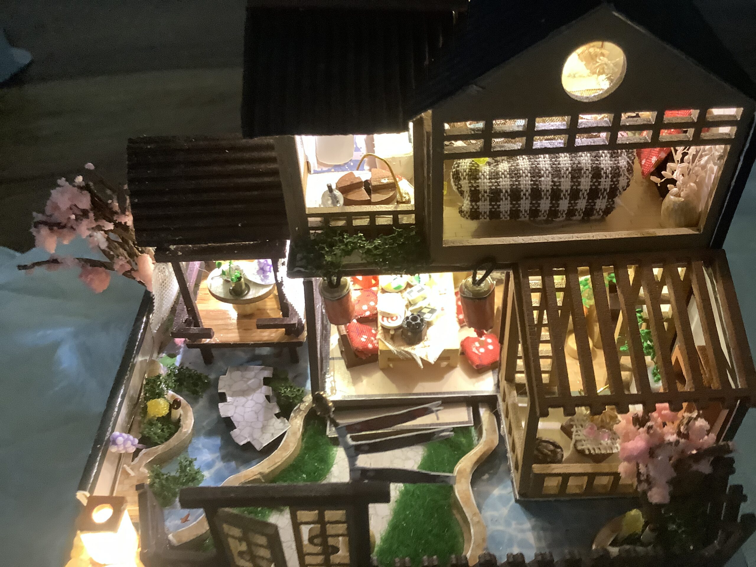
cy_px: 284
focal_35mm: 31
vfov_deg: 45.4
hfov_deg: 58.4
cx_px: 378
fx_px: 677
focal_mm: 3.3
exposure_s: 1/40
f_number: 2.4
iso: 320
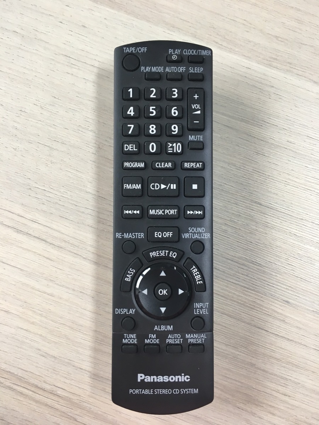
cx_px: 160
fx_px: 356
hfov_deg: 48.2
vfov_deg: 61.7
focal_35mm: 29
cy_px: 212
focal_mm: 4.15
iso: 80
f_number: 2.2
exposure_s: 1/33
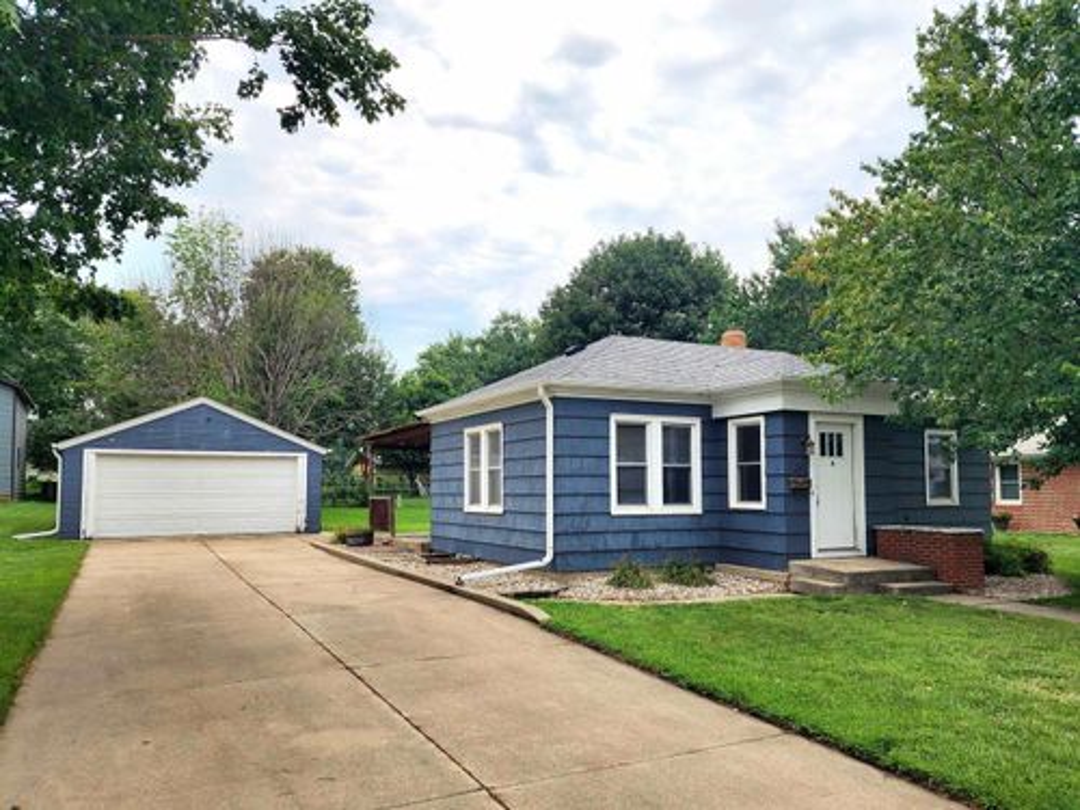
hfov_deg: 73.9
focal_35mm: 23
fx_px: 718
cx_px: 540
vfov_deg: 58.9
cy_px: 405
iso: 12
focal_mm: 6.4
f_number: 1.8
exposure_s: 1/833
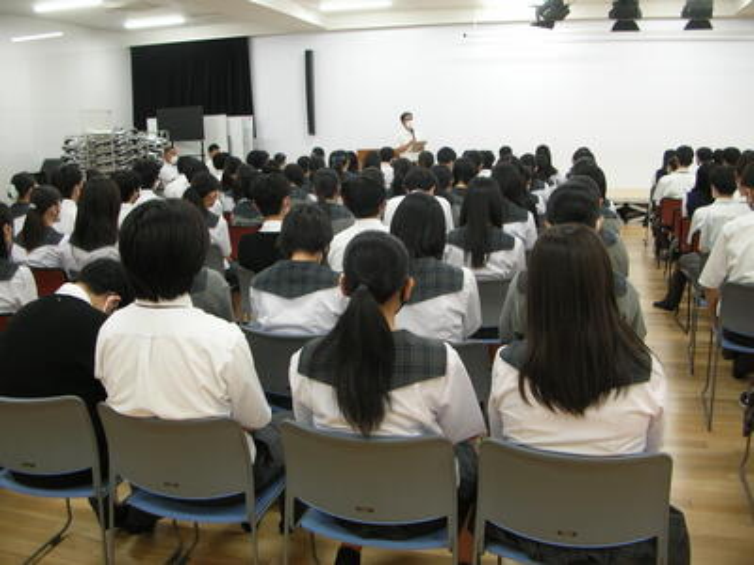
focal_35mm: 35
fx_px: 762
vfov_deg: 40.7
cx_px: 377
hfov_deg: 52.6
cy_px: 282
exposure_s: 1/12
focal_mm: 5.8
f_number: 2.8
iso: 50
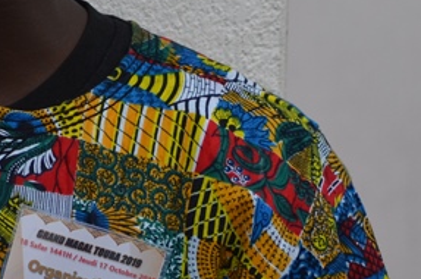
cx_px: -244
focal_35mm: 439
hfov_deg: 4.7
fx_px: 5122
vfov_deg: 3.1
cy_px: -88
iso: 400
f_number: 5
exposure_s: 1/400
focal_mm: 82
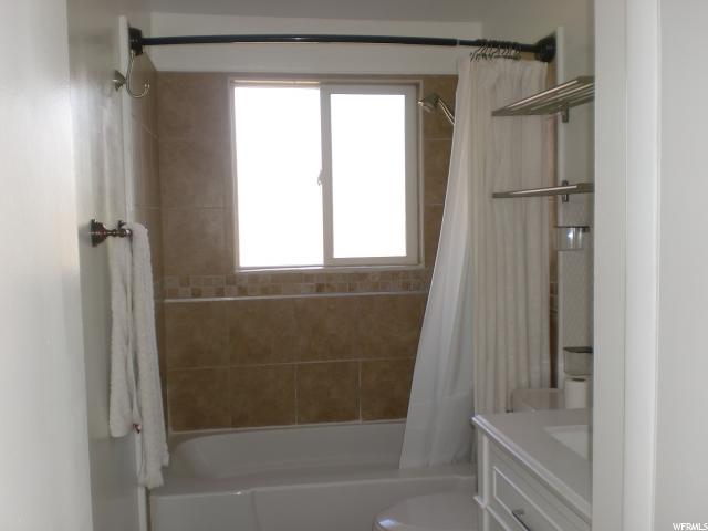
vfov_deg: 40.7
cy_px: 266
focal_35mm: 35
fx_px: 716
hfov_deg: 52.6
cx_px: 354
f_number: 3.1
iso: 100
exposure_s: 1/60
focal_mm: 6.3
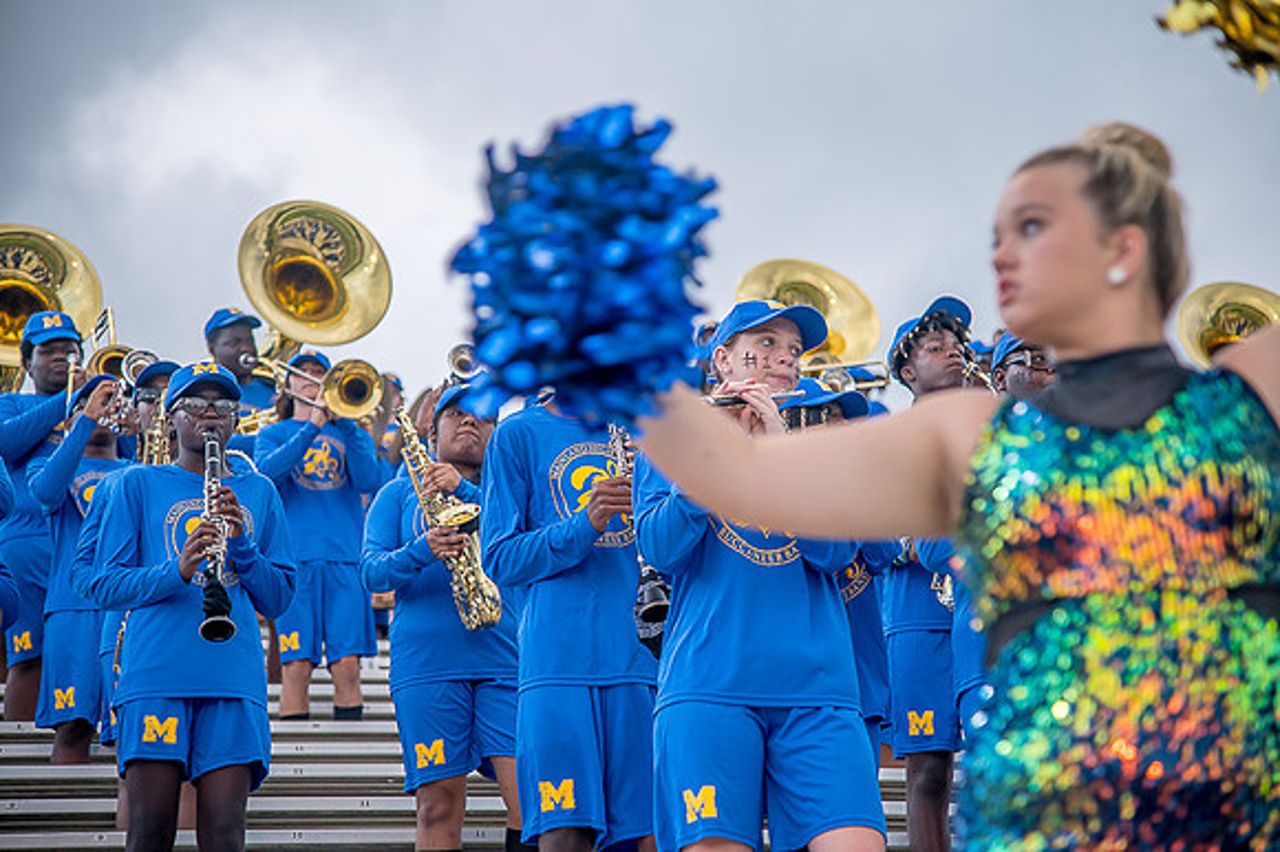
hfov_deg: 20.4
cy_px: 426
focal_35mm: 100
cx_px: 640
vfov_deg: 13.7
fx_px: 3553
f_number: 4
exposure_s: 1/250
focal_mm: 100
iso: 400
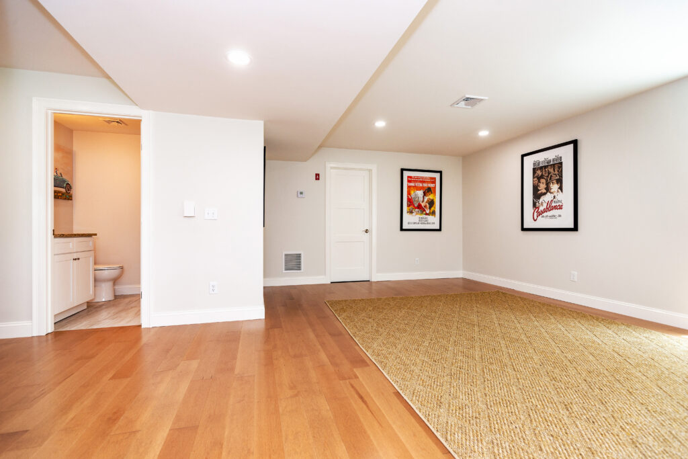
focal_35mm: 16
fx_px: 306
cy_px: 230
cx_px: 344
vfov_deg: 73.8
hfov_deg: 96.7
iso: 320
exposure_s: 1/25
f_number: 6.3
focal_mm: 16
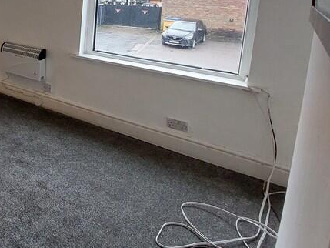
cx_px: -59
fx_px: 296
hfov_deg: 41.5
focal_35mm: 31
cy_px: 21
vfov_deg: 41.5
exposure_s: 1/50
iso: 100
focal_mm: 1.74
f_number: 2.2
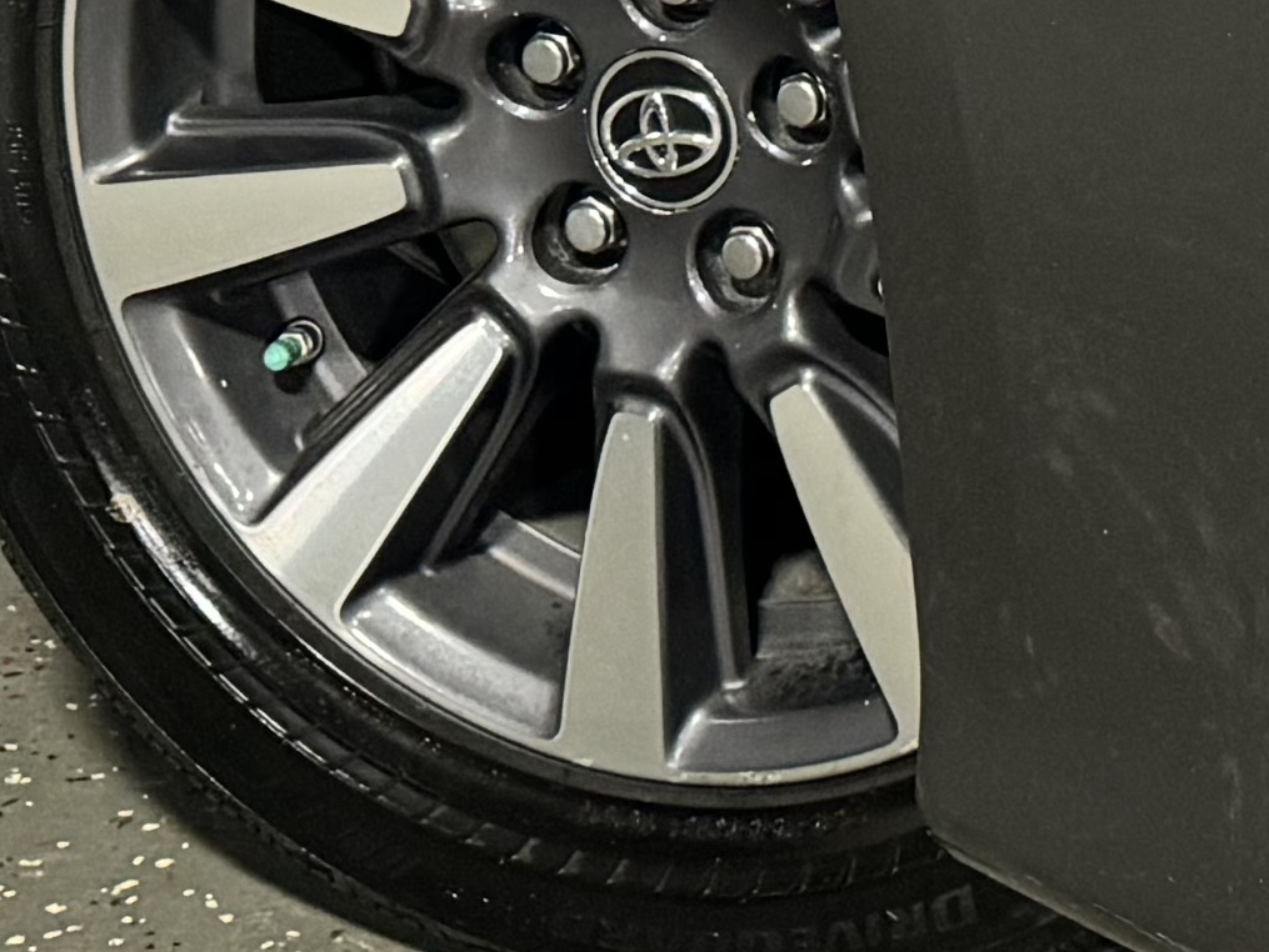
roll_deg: -0.1
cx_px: 1947
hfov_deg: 13.7
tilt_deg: -9.2
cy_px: -983
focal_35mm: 135
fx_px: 4951
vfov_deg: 10.1
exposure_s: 1/60
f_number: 1.78
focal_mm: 6.76
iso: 250
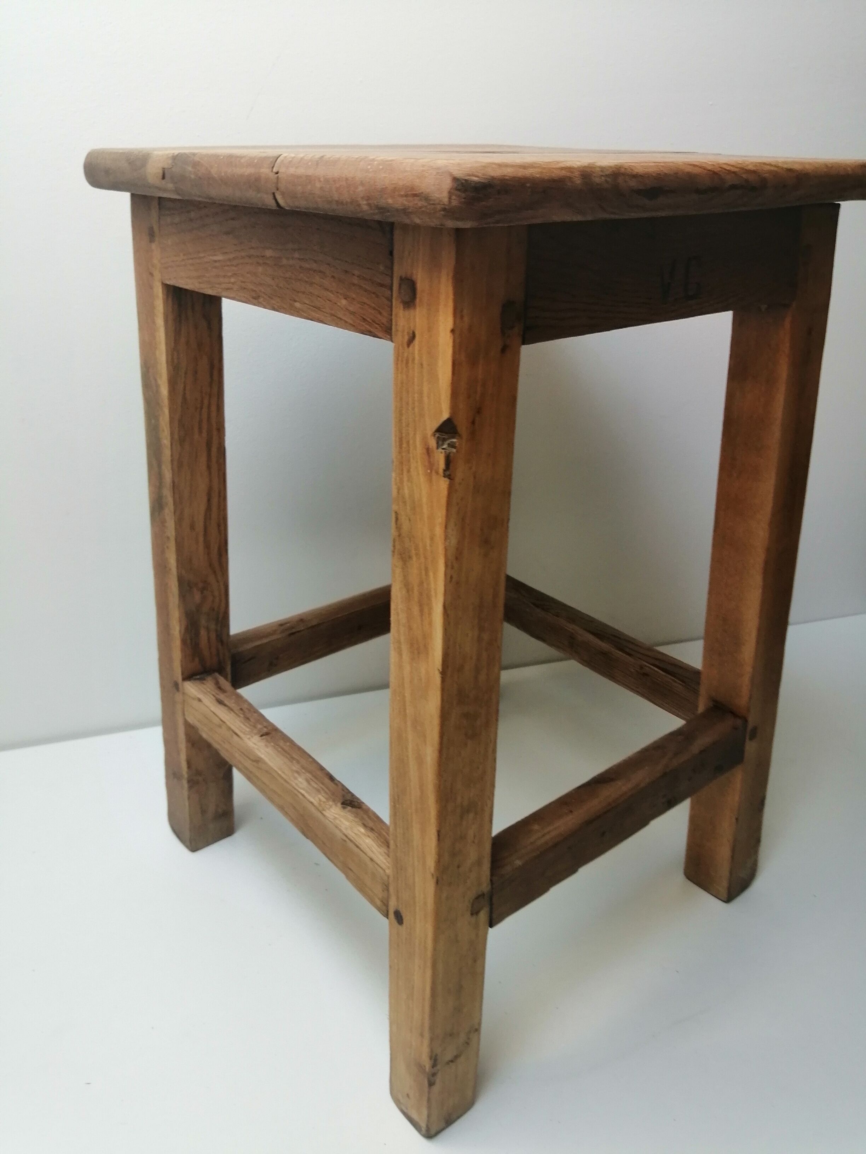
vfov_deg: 67.3
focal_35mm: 26
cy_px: 577
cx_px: 433
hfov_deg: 53.1
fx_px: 867
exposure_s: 1/33.3
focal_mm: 3.64
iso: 80
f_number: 1.8
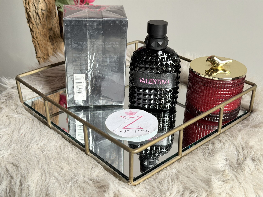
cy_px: 98
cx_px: 132
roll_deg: -0.9
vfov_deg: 30.3
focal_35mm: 48
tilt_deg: -28.6
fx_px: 365
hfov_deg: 39.7
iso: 100
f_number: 1.78
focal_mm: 6.76
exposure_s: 1/121
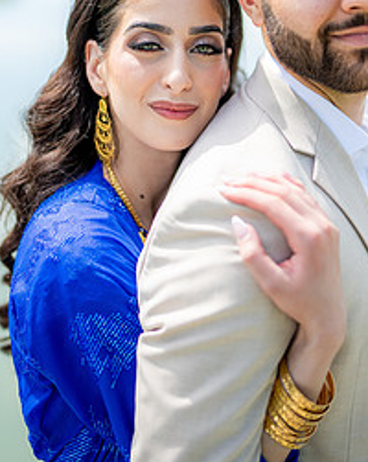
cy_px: 98
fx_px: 805
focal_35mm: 59
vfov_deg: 31.3
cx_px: 236
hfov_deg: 25.6
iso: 125
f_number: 1.2
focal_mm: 35
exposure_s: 1/5000
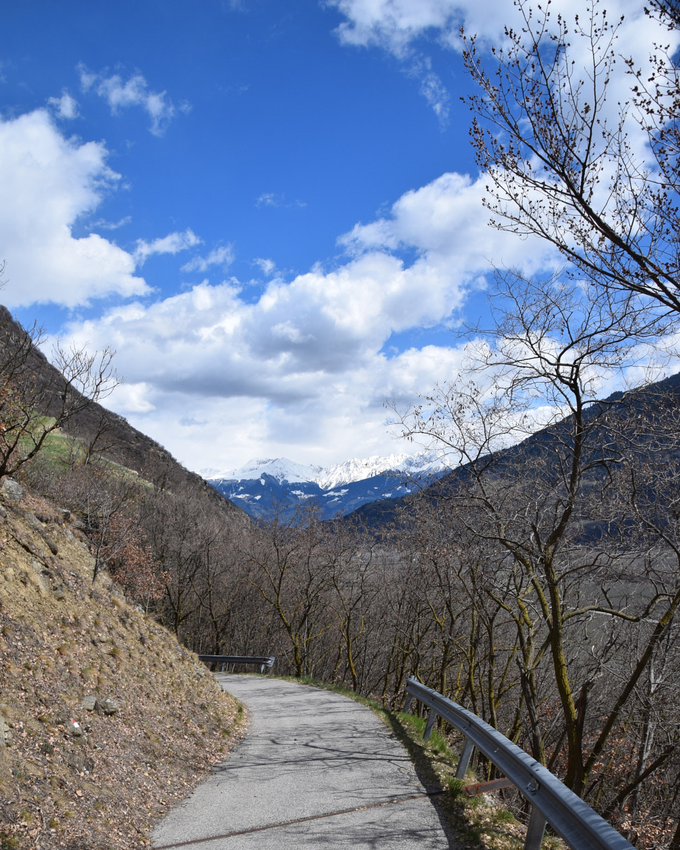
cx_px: 332
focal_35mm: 28
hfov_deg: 51.5
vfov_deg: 61.4
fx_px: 704
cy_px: 526
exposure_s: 1/400
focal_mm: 16
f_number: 10
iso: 200
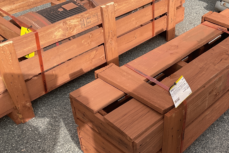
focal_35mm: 46
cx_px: 175
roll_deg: -3.5
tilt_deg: -38.3
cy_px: 96
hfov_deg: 41.4
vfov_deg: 29.1
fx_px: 293
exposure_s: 1/613
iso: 16
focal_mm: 3
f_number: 1.8
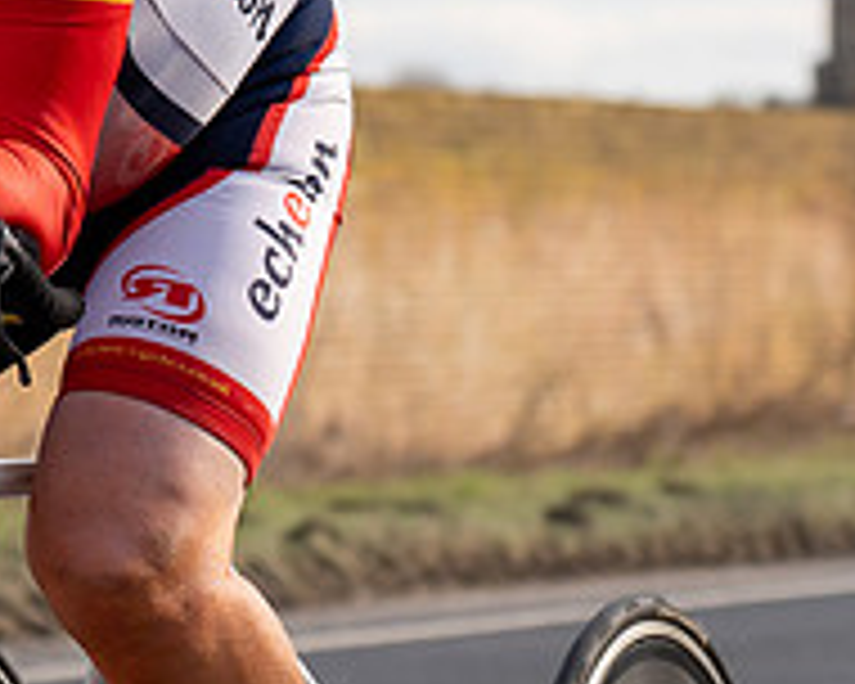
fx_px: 8553
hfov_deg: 5.7
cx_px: -257
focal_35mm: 338
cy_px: -45
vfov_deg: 4.6
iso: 100
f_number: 4
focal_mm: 70
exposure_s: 1/800
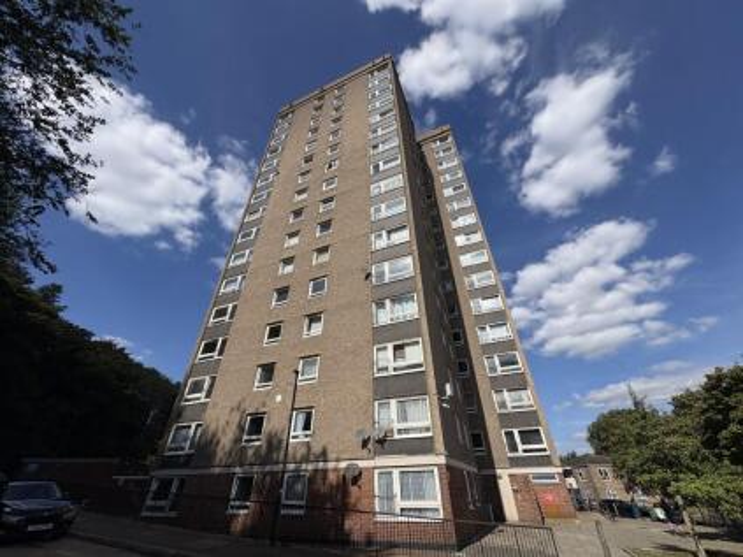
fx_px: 300
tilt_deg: +35.7
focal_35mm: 14
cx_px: 372
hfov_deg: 102.1
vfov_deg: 85.6
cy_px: 278
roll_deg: +1.9
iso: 50
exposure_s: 1/3390
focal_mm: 2.22
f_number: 2.2
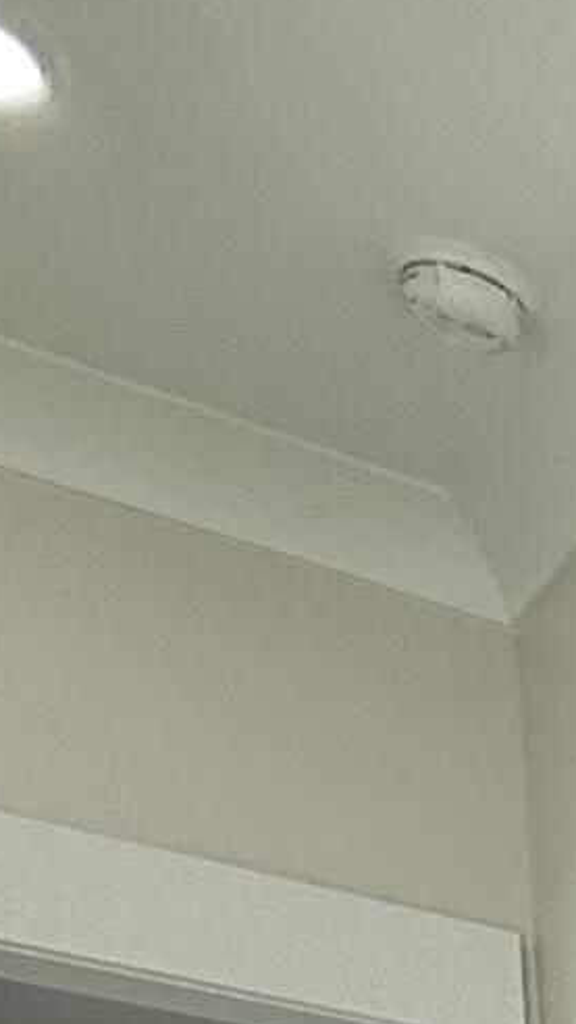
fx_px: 2523
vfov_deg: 15.9
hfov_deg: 9.0
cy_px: 2227
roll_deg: -1.0
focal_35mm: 93
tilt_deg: -7.5
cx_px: 1992
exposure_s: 1/242
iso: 64
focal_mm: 2.22
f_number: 2.2
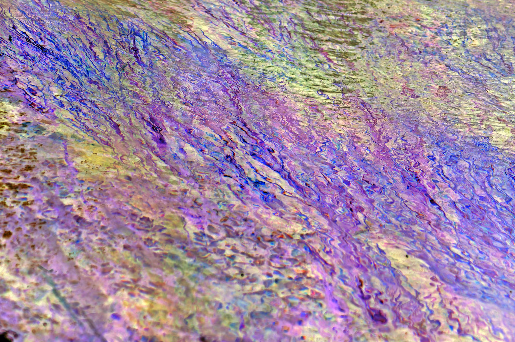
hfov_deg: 13.1
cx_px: 258
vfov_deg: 8.7
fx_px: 2250
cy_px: 171
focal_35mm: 158
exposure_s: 1/80
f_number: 4.5
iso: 200
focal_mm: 105
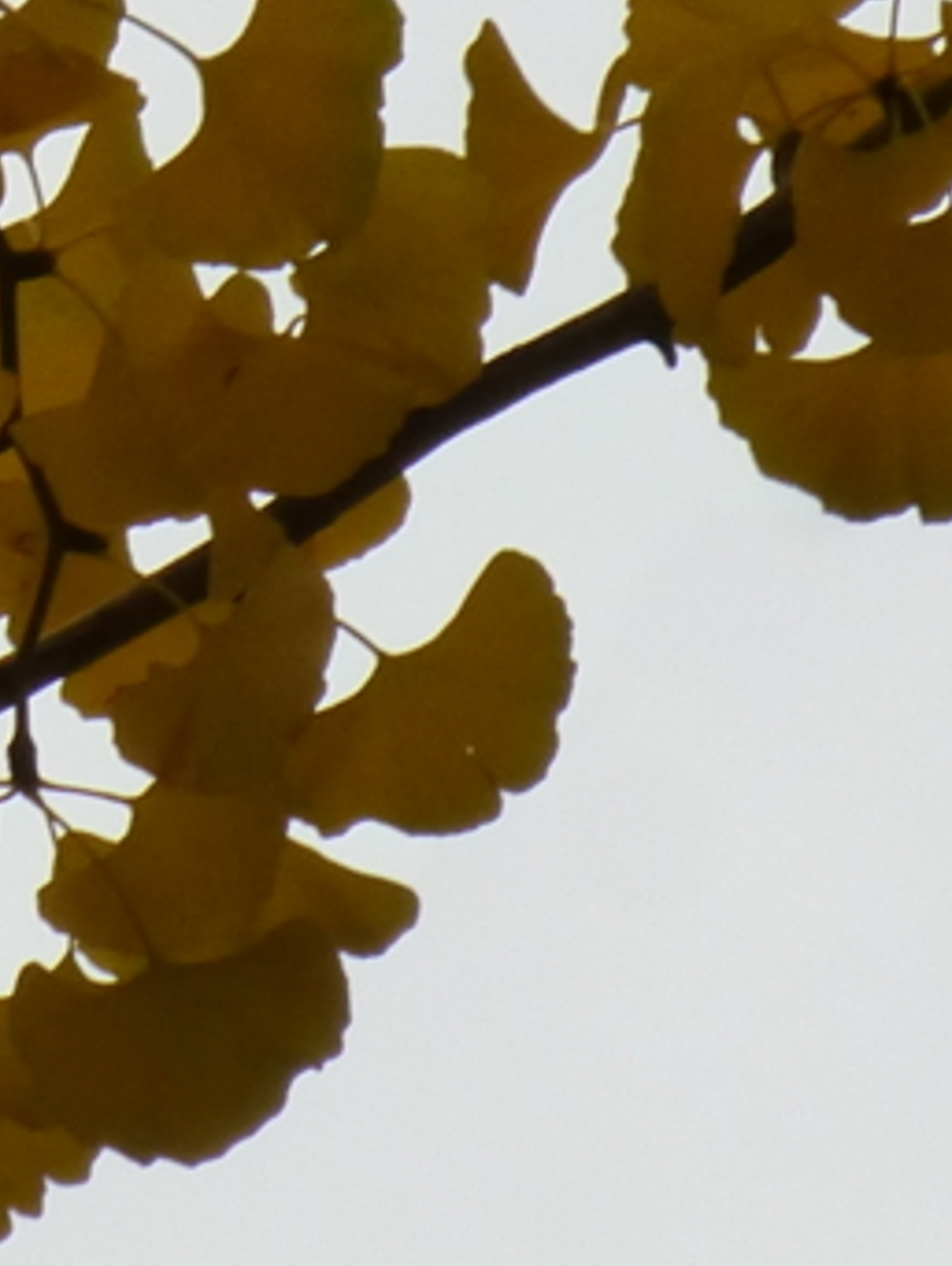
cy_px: -181
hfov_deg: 1.2
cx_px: -541
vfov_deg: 1.6
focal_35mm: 1239
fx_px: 45376
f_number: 5.8
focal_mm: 47.3
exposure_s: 1/320
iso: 160
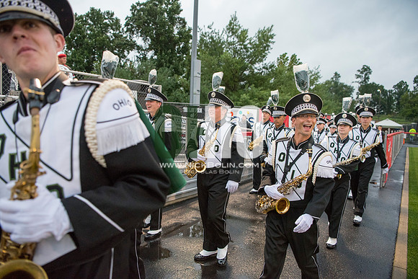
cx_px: 209
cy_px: 140
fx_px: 279
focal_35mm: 24
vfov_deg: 53.2
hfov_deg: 73.7
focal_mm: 24
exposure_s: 1/800
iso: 2000
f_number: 3.2
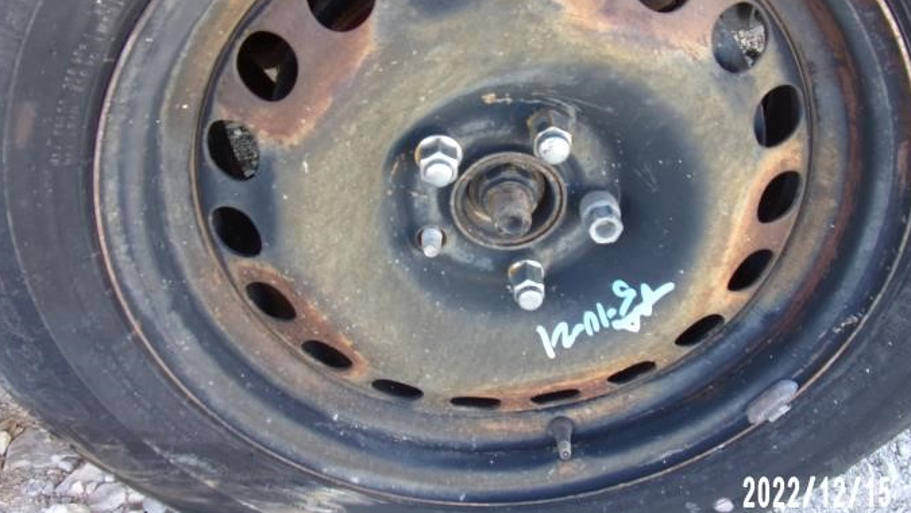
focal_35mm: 31
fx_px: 749
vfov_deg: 37.4
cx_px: 510
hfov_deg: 62.4
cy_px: 177
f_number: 3.3
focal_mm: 4.3
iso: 80
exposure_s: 1/38
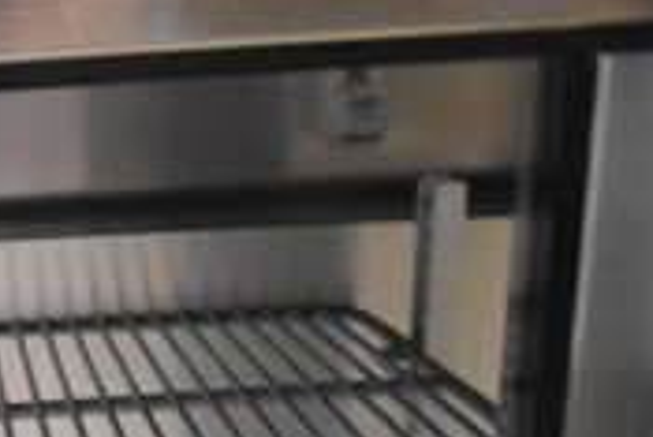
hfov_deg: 18.6
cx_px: -384
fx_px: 1706
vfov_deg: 13.4
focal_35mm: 94
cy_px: 741
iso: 7200
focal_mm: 18
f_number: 3.5
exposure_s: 1/30
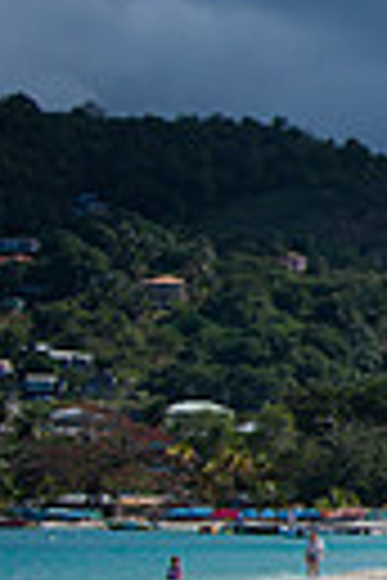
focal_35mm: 272
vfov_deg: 7.6
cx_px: 1233
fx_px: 4386
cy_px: 299
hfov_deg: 4.8
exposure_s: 1/320
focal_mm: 58
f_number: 9
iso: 64
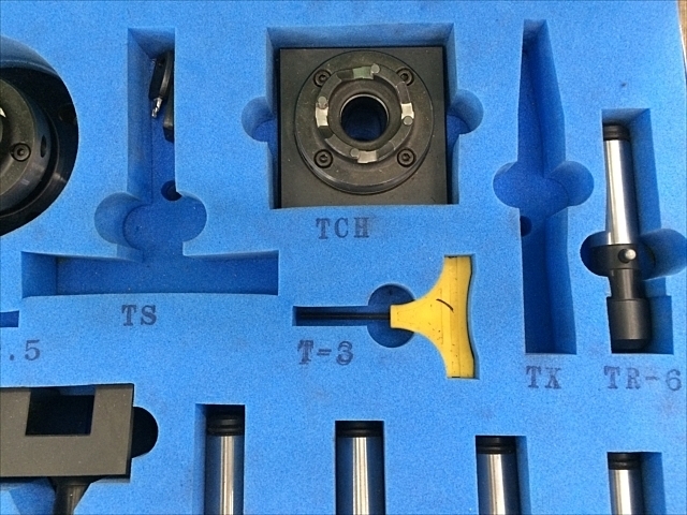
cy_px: 258
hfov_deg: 61.7
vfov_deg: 48.2
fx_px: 576
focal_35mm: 29
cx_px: 344
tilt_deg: -83.4
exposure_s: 1/30
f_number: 2.2
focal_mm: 4.15
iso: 200
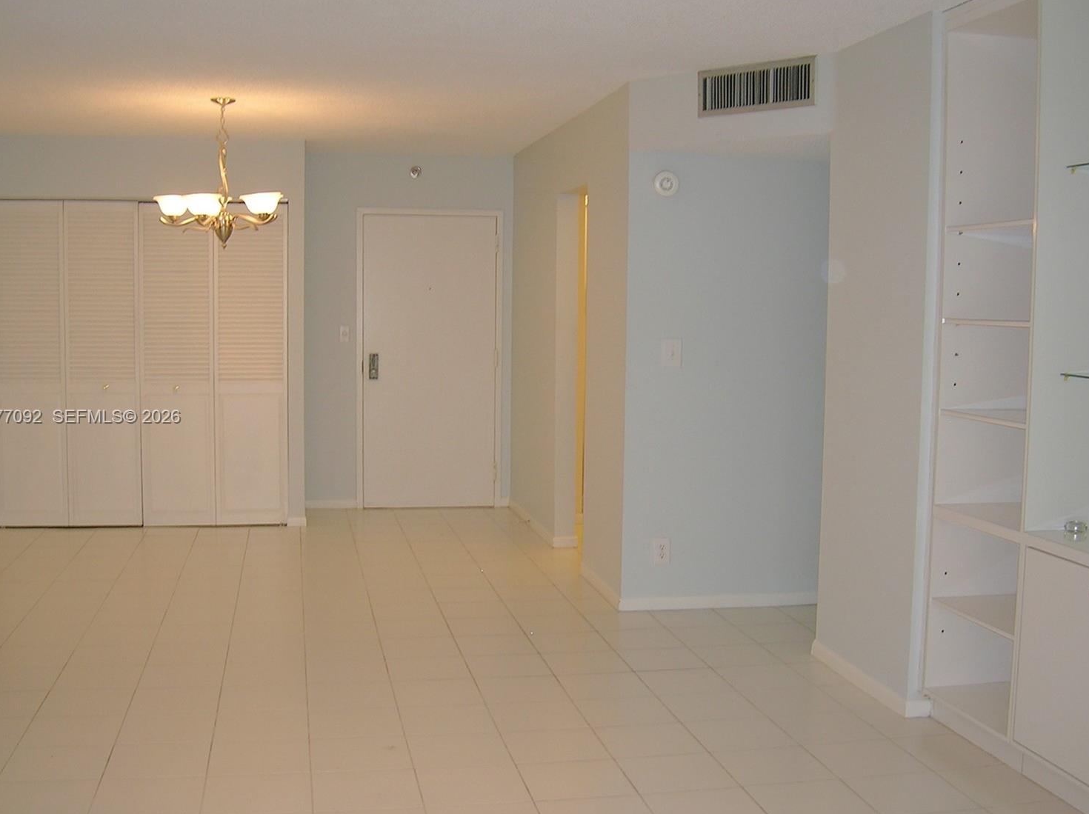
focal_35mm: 37
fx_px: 1163
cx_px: 542
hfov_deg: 50.2
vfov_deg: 38.6
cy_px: 418
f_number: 2.9
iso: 50
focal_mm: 5.7
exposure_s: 1/30
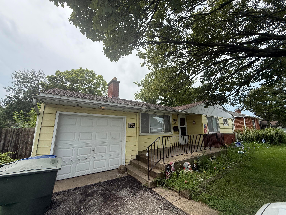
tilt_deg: +10.8
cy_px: 108
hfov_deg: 102.1
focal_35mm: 14
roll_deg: +0.2
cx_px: 143
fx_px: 116
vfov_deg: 85.7
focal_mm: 2.22
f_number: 2.2
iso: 64
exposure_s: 1/1464
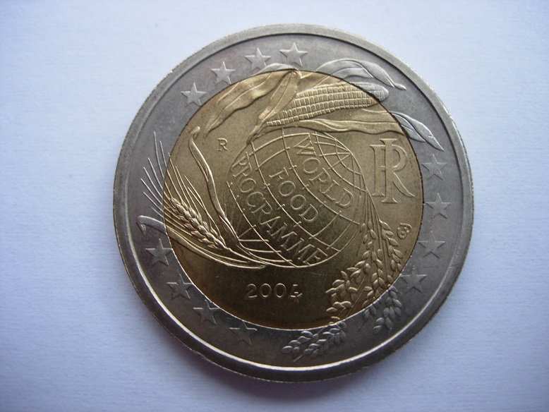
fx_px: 603
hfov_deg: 49.0
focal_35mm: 38
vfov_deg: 37.7
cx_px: 274
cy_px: 206
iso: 70
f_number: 2.8
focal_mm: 7.8
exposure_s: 1/32
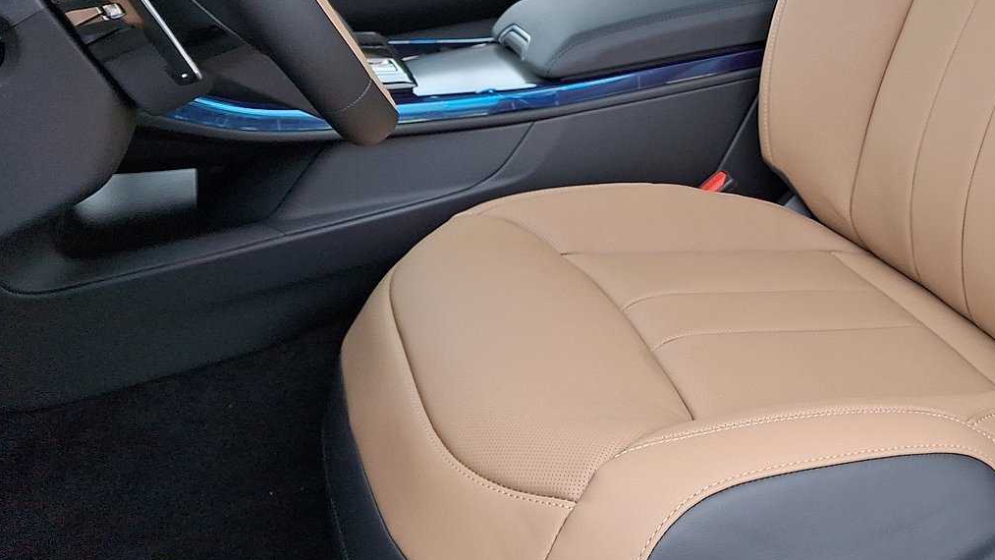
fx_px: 1135
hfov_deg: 45.6
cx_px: 756
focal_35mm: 43
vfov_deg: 26.2
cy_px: -10
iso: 25
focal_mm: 4.69
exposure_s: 1/120
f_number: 1.8
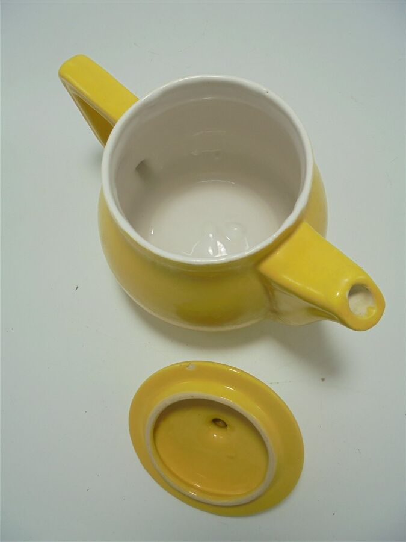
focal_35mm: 26
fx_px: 407
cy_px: 271
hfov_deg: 53.1
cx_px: 203
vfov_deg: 67.3
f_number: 3.5
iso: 100
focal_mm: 4.6
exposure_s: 1/125
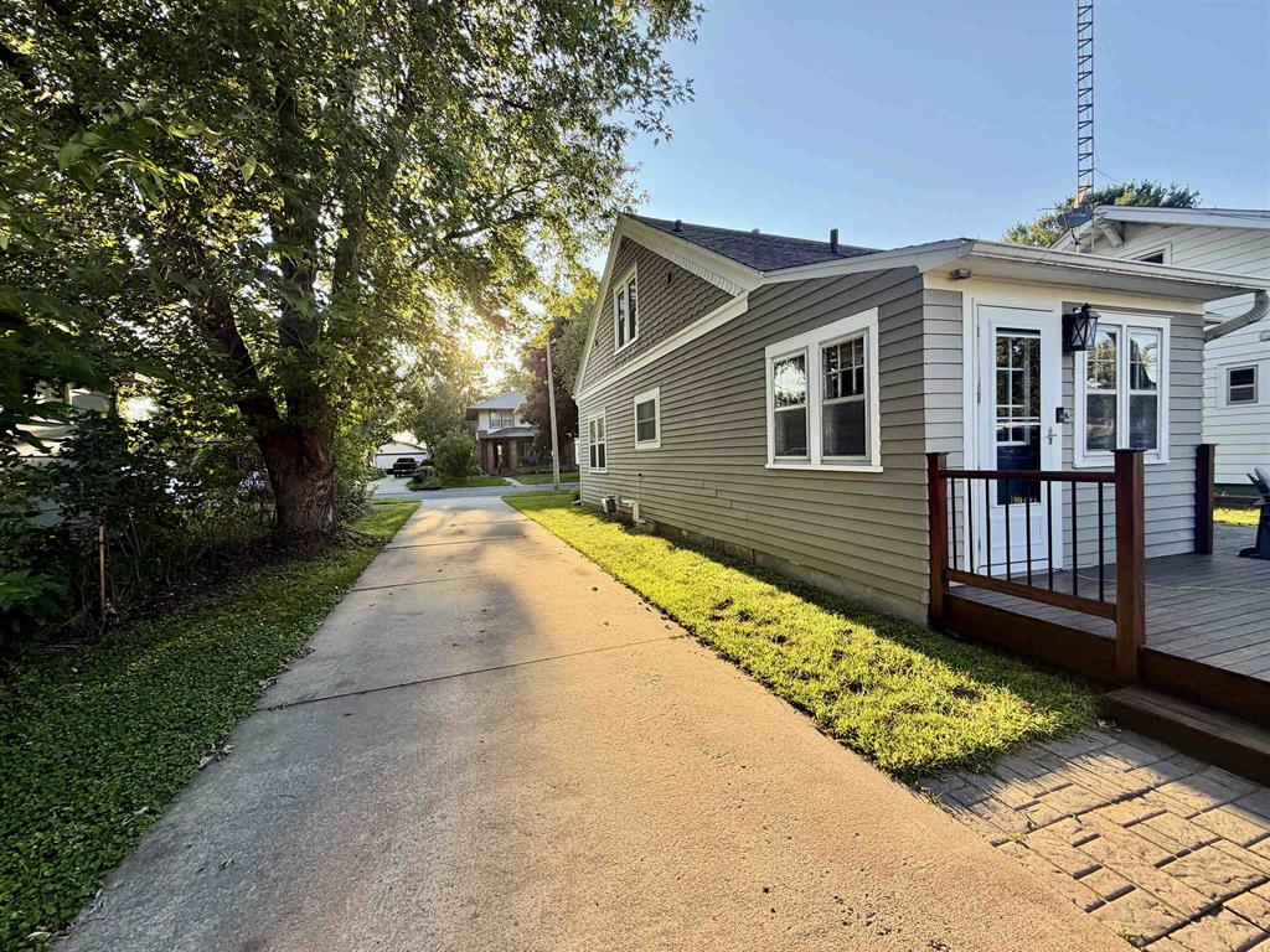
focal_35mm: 14
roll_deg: +2.7
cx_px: 635
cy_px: 476
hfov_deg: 102.1
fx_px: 514
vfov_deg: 85.7
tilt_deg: -3.3
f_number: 2.2
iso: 40
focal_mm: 2.22
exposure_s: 1/252
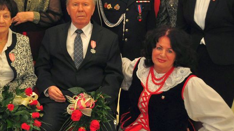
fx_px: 409
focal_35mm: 66
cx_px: 29
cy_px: 16
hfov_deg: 30.6
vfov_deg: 18.0
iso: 800
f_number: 4
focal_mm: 22
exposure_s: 1/15
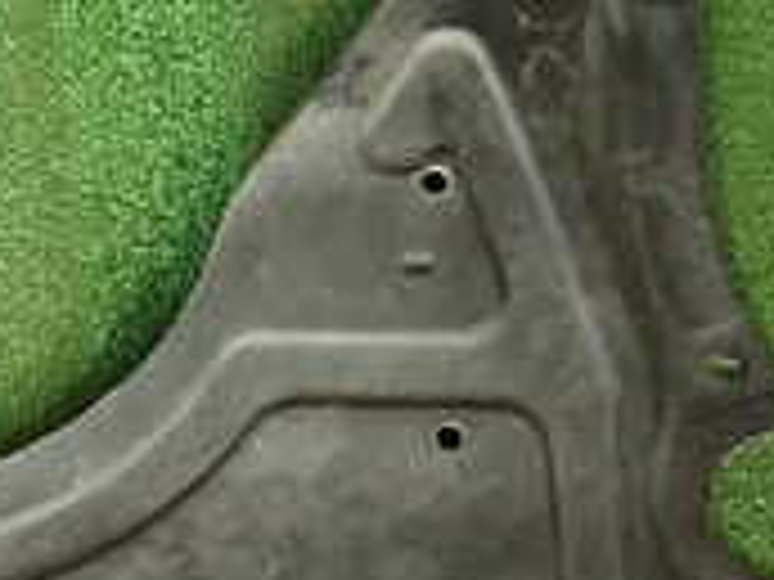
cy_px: 544
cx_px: -369
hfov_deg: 19.7
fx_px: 1945
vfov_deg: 16.7
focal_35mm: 87
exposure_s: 1/40
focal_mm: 4.5
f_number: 2
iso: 200
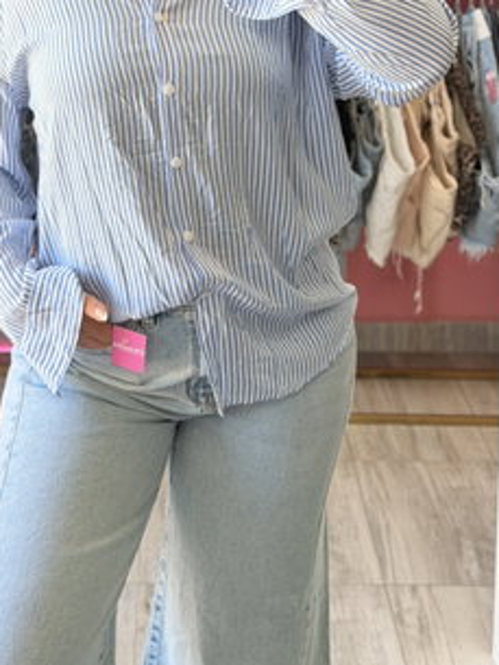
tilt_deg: -12.8
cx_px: 185
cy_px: 93
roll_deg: +0.2
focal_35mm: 84
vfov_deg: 22.8
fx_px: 1613
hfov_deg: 17.6
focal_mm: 6.76
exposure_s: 1/121
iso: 64
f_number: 1.78
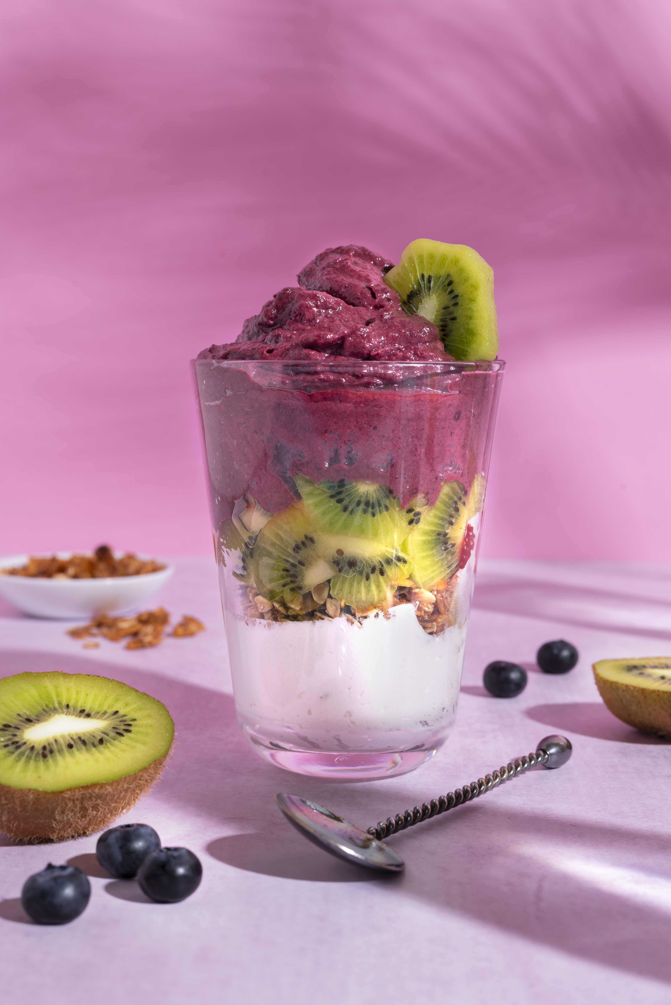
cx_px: 336
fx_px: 1397
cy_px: 502
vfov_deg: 39.6
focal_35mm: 50
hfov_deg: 27.0
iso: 160
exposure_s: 1/125
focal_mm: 50
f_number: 10
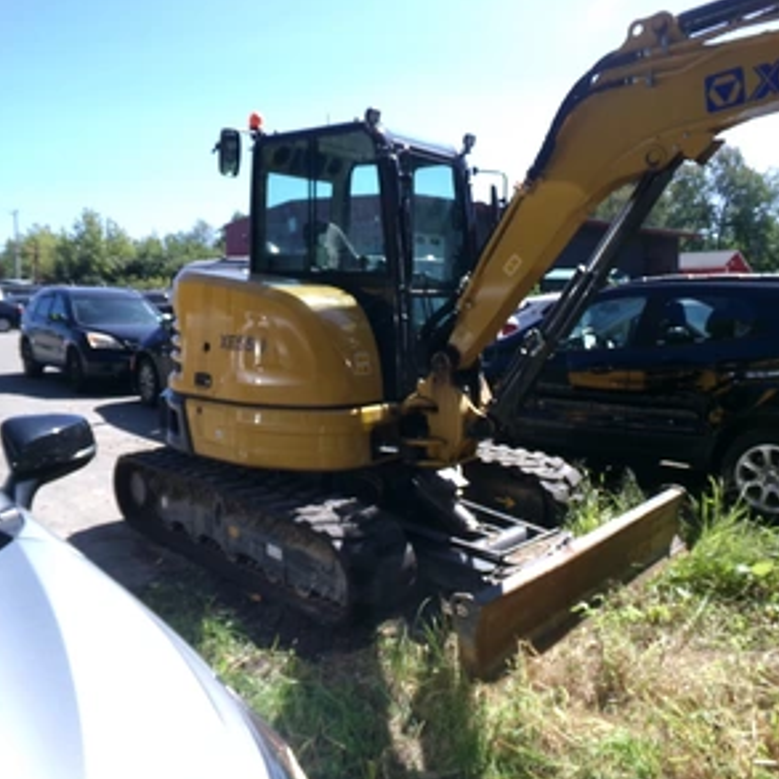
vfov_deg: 55.6
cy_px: 388
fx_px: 738
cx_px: 417
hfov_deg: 55.6
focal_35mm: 29
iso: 100
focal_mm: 4.3
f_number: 11.07
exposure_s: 1/56
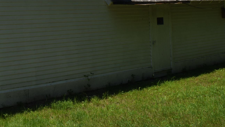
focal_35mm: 67
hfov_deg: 29.9
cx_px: 14
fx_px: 400
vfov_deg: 17.1
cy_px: -30
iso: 100
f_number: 11
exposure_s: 1/200
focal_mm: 18
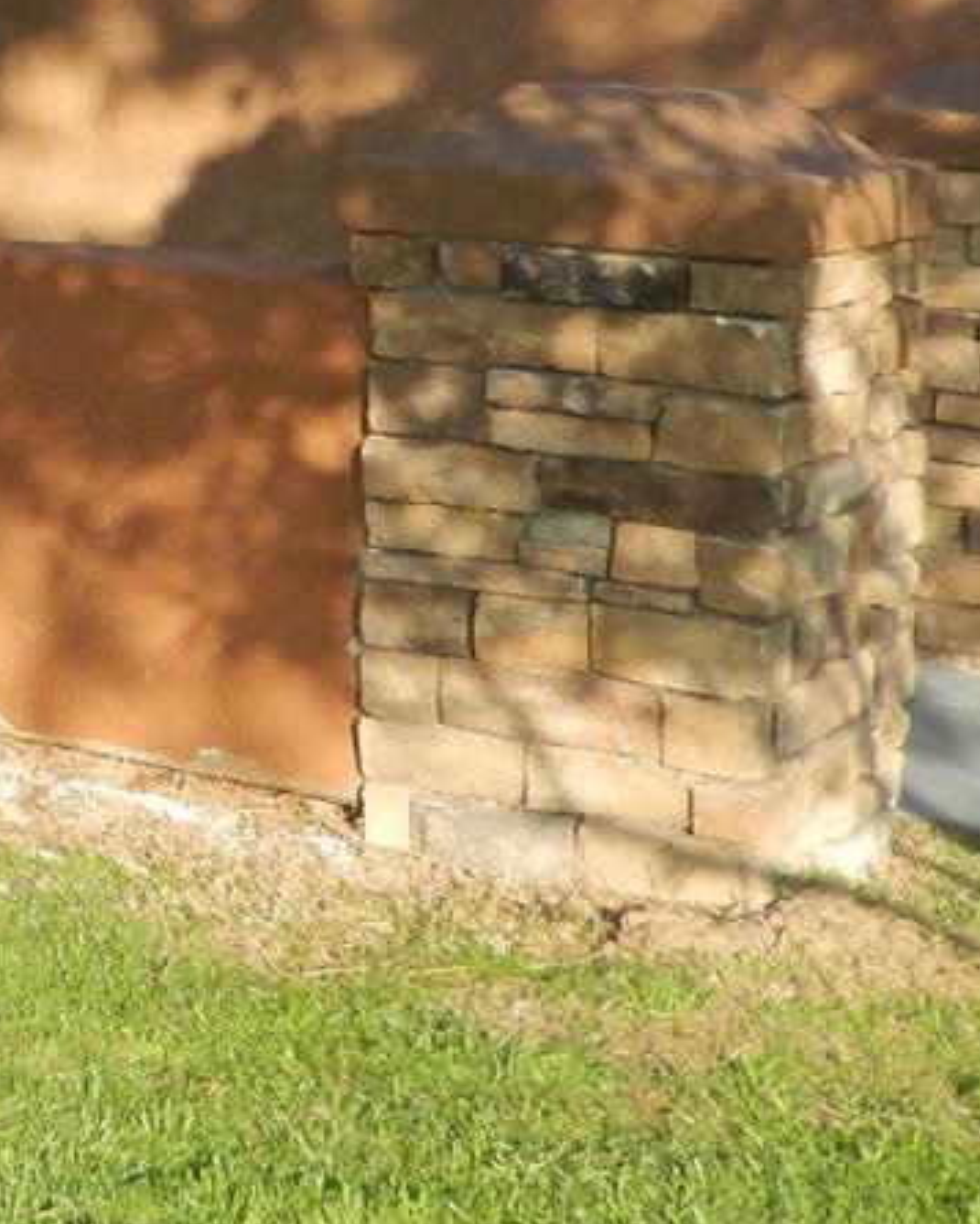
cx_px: -914
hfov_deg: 15.4
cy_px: 159
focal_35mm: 82
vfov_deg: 22.8
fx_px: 2972
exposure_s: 1/400
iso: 125
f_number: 3.4
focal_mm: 4.5
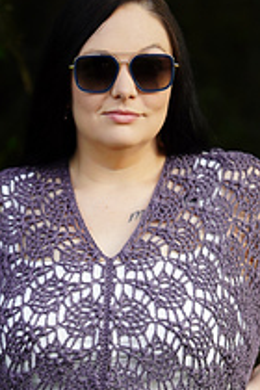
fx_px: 2318
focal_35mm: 214
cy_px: 364
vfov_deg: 9.6
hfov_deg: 6.4
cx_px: 122
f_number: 2.8
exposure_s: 1/1250
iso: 640
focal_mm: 90
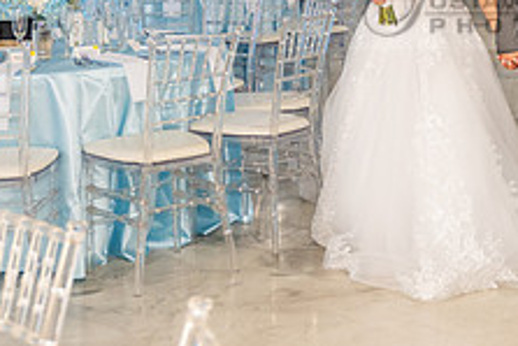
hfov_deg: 21.0
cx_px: 505
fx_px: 1353
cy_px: -64
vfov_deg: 14.2
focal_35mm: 94
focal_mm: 24
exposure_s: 1/160
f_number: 3.2
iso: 800
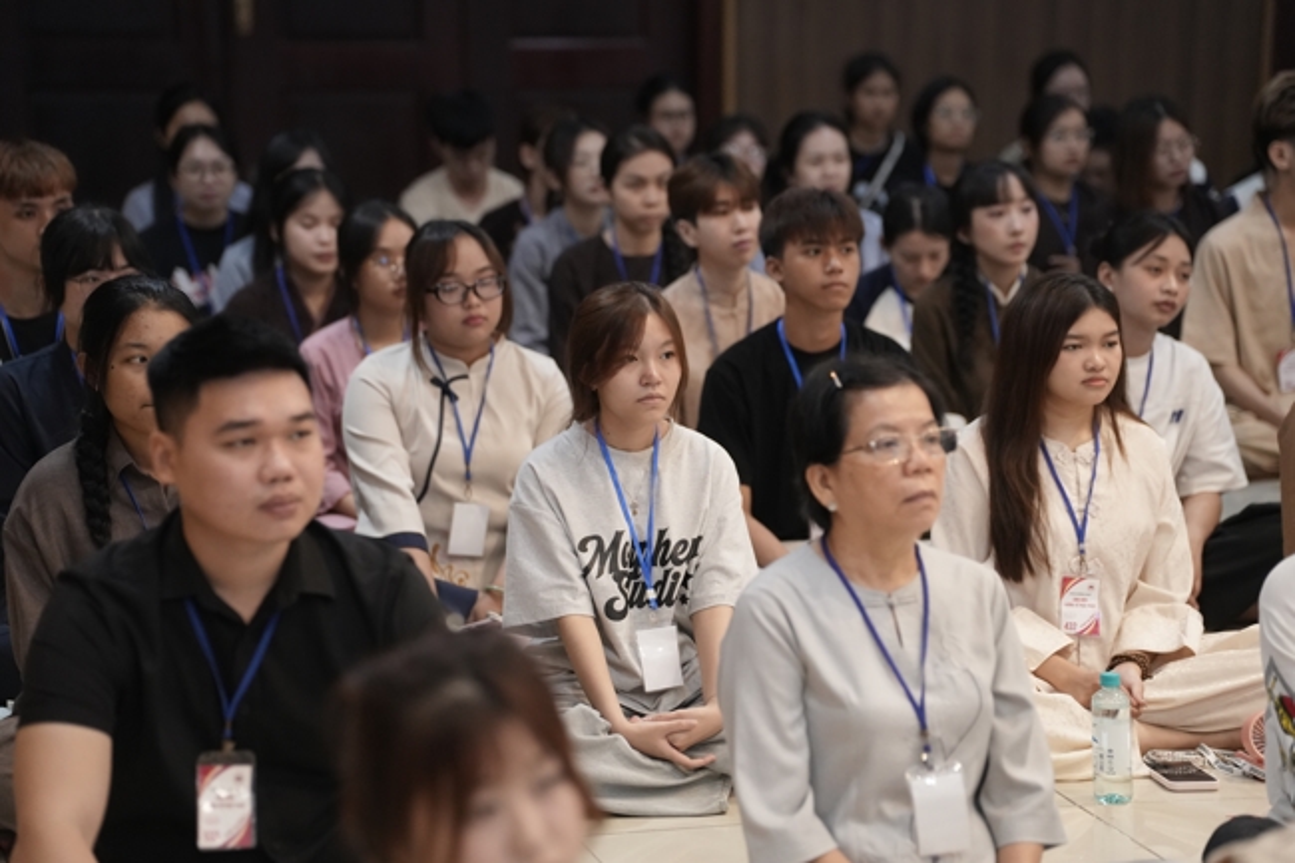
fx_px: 3668
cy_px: 432
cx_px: 648
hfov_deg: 20.0
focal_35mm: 102
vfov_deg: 13.4
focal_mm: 102
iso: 4000
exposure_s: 1/200
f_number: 2.8
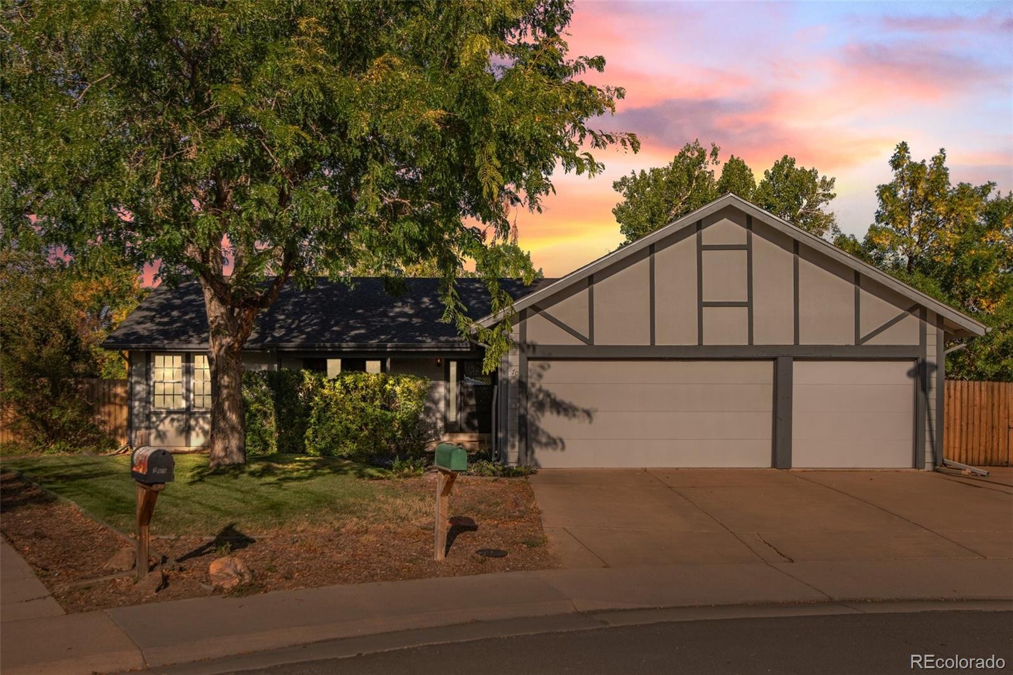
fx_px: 844
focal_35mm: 30
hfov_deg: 61.9
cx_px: 506
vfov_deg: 43.6
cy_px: 338
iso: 640
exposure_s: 1/800
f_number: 9
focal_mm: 30
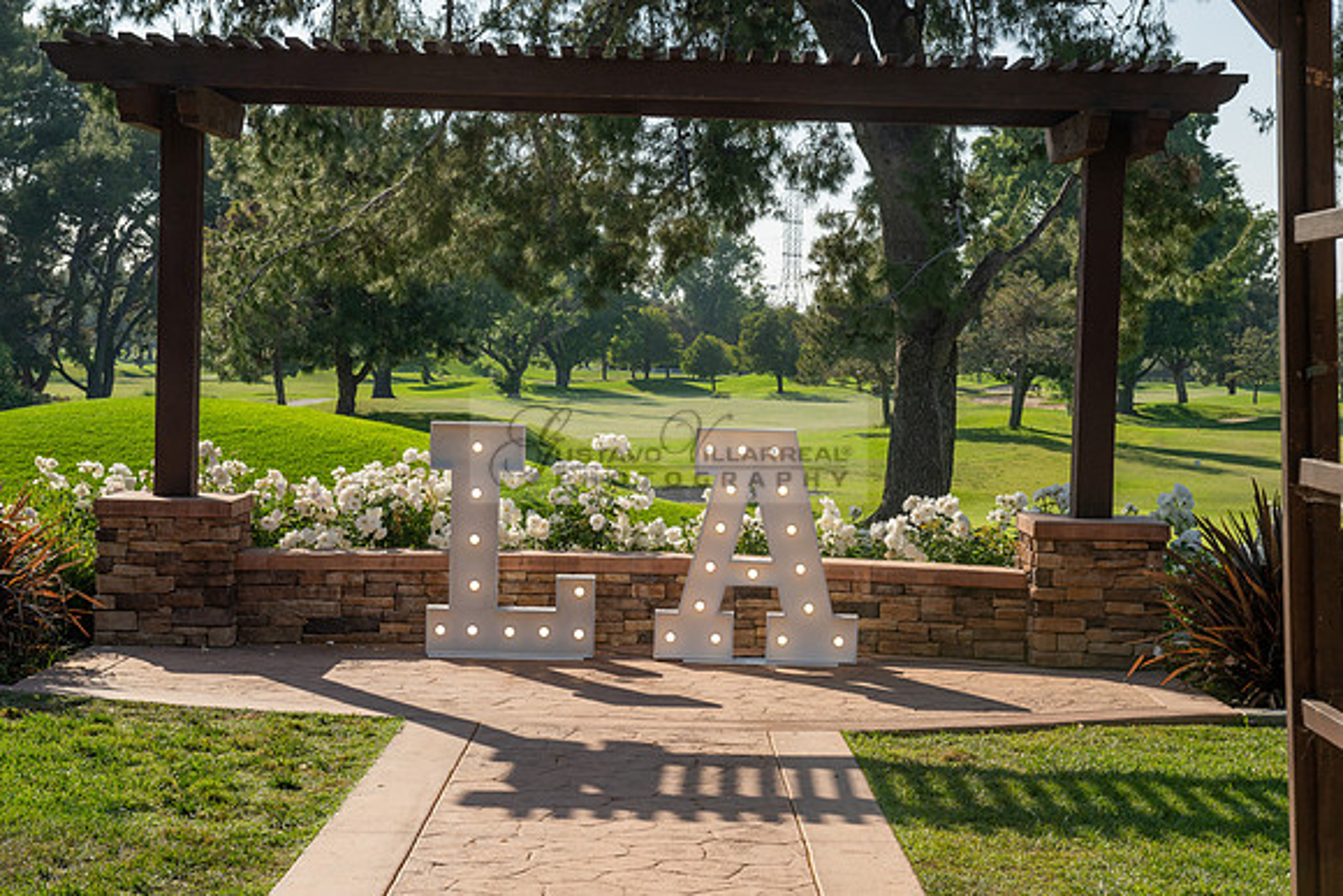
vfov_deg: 19.5
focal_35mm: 70
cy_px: 448
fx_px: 2612
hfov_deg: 28.8
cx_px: 672
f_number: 13
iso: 250
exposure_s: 1/320
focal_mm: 70
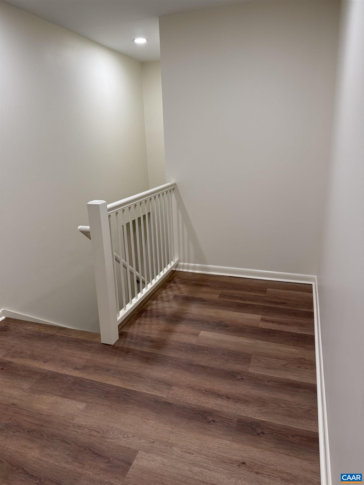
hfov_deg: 56.8
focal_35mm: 24
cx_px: 182
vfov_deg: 71.6
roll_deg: +1.5
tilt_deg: -17.1
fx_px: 336
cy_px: 242
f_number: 1.78
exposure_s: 1/120
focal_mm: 6.76
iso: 160
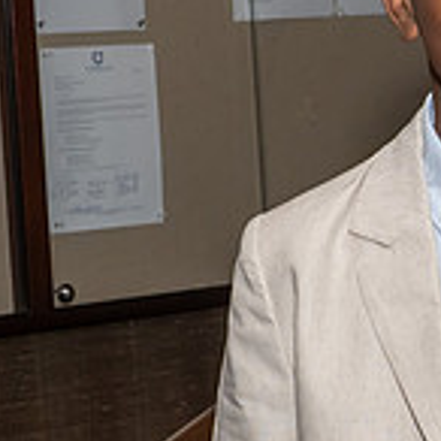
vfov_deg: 8.9
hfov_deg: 8.6
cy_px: 204
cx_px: 694
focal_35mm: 197
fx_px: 2839
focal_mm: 30
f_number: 7.1
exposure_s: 1/250
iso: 640
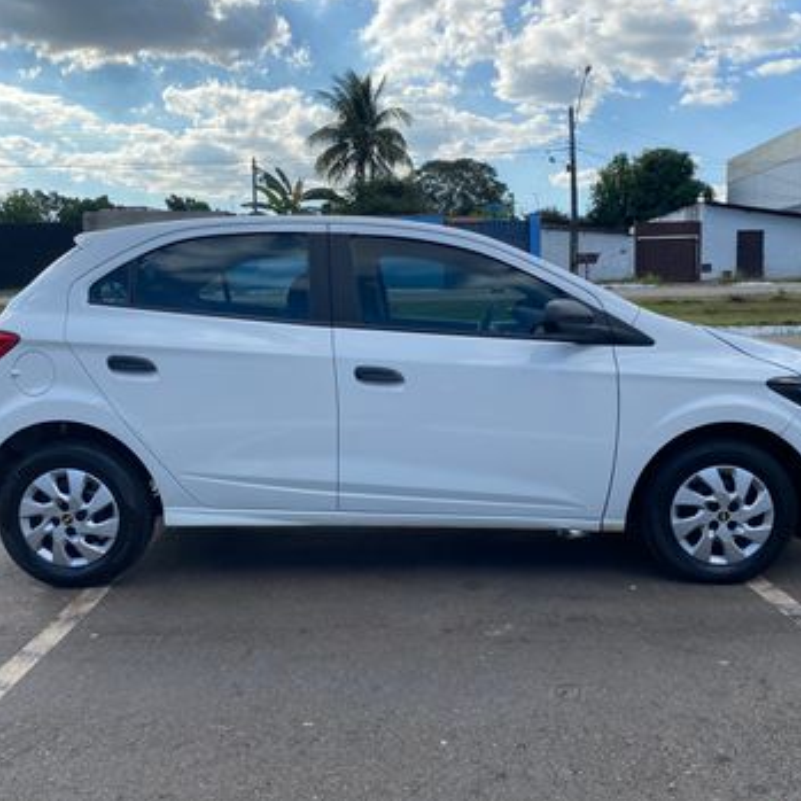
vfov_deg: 52.5
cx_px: 427
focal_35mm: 31
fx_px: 812
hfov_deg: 52.5
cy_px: 397
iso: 32
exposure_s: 1/1727
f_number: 1.8
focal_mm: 4.25
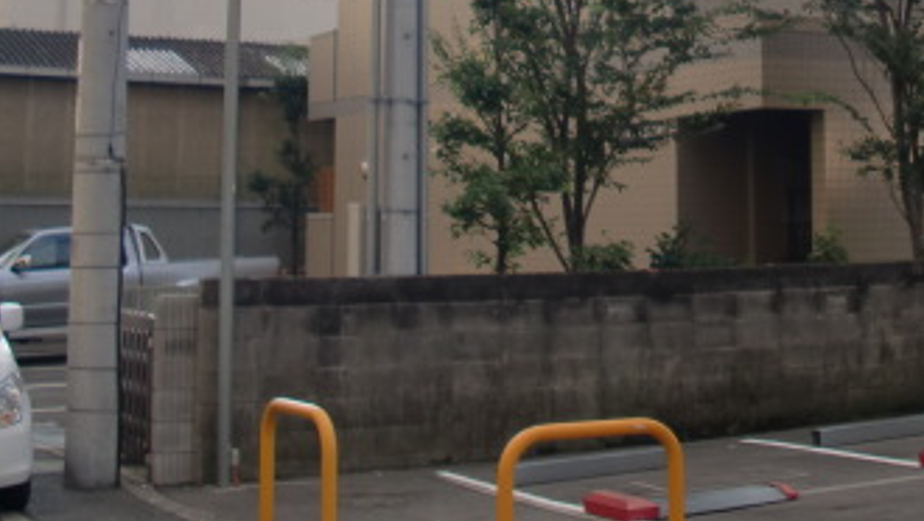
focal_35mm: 76
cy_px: -129
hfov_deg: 27.1
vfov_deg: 15.3
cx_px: 781
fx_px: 1863
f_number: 2.8
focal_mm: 6.3
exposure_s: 1/250
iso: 64
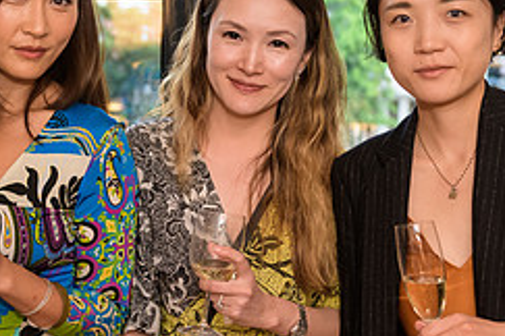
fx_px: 1136
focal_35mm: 81
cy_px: 167
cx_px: 218
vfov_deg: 16.9
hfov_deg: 25.0
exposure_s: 1/125
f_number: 3.2
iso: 800
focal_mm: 34
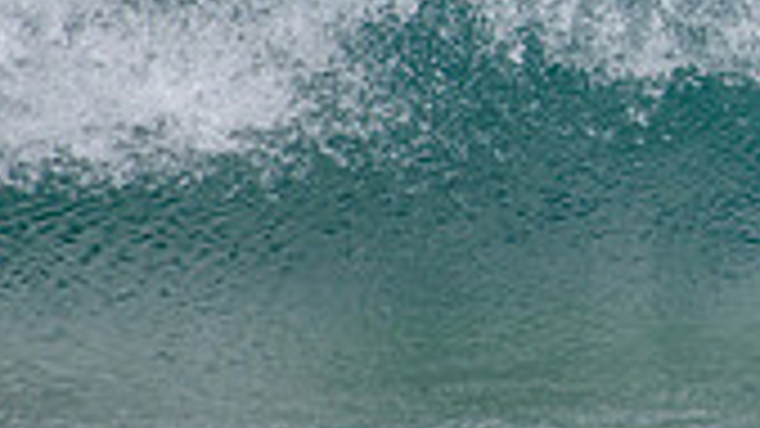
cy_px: -110
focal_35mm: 1797
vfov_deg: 0.7
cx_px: 1237
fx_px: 36208
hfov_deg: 1.2
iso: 160
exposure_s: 1/2000
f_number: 5.6
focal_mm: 500
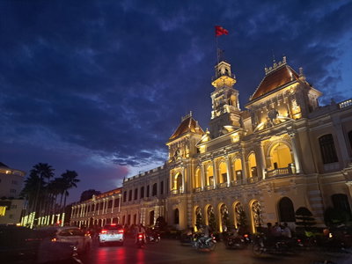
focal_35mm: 24
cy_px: 132
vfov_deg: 56.8
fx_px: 244
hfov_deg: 71.6
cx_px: 176
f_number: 1.8
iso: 80
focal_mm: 5.23
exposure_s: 1/60
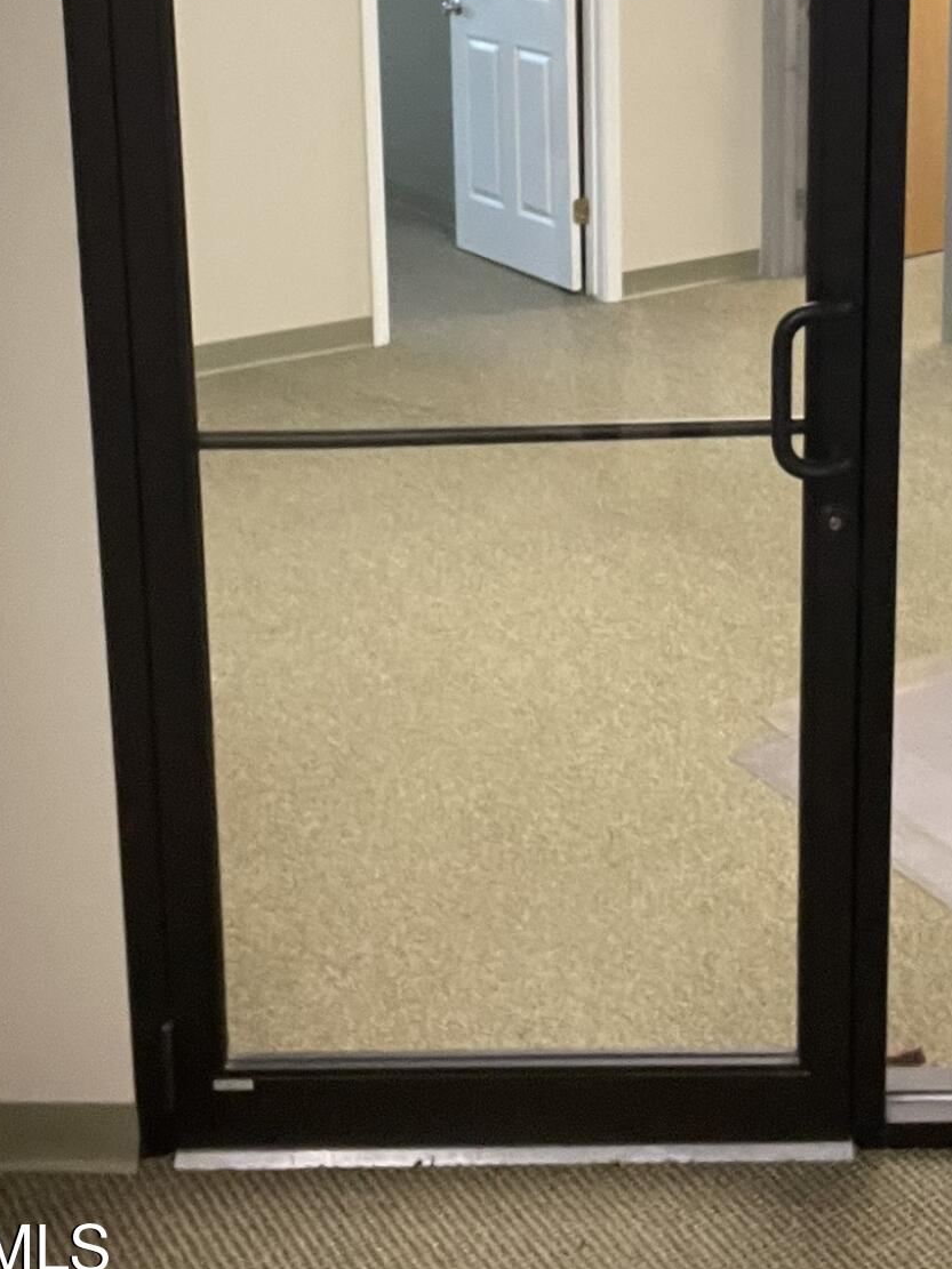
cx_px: 629
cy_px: 211
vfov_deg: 34.2
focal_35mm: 54
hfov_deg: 26.9
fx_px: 1981
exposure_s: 1/41
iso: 200
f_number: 2.2
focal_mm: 2.71
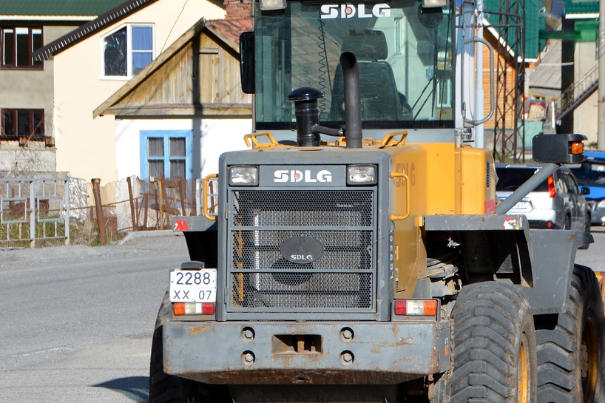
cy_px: 213
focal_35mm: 198
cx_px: 421
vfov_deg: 6.9
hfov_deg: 10.4
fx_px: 3327
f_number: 6.3
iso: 400
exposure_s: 1/1600
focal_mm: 90
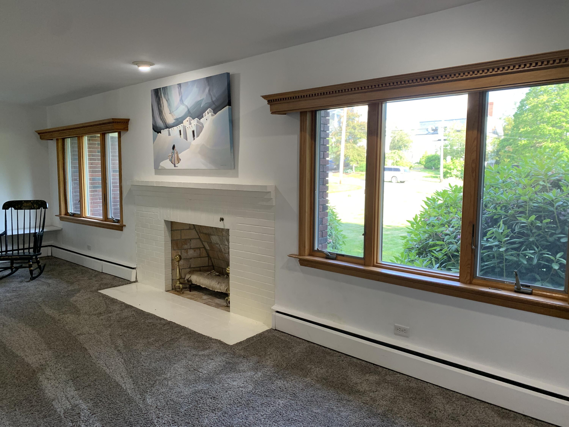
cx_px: 284
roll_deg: +0.0
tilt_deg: -6.0
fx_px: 427
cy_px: 214
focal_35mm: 26
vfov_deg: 53.1
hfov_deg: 67.3
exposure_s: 1/60
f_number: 1.8
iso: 80
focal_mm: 4.25
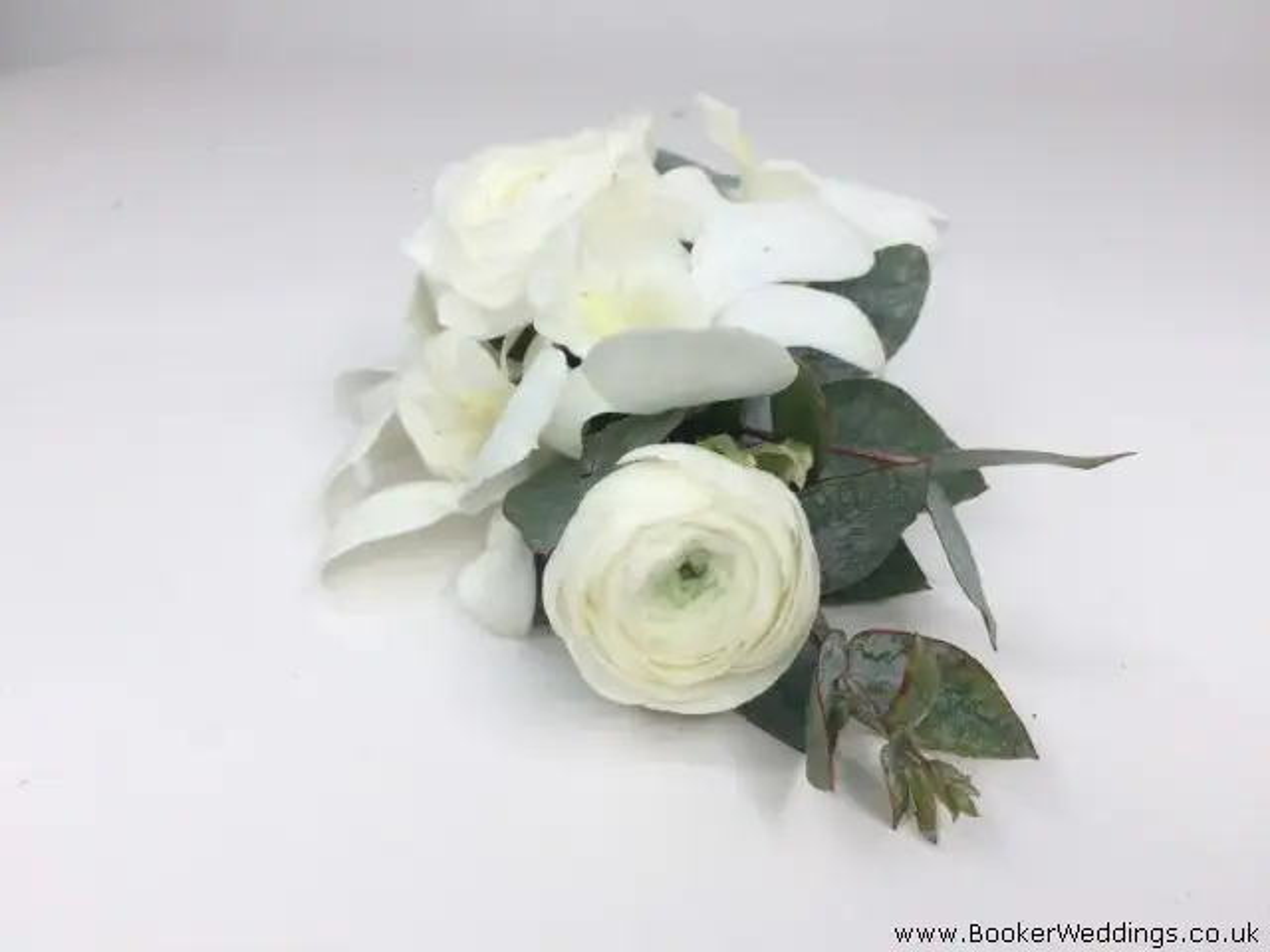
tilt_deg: -27.8
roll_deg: -1.7
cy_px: 476
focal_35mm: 29
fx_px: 1064
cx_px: 635
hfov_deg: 61.7
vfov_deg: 48.2
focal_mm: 4.15
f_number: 2.2
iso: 32
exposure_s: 1/410
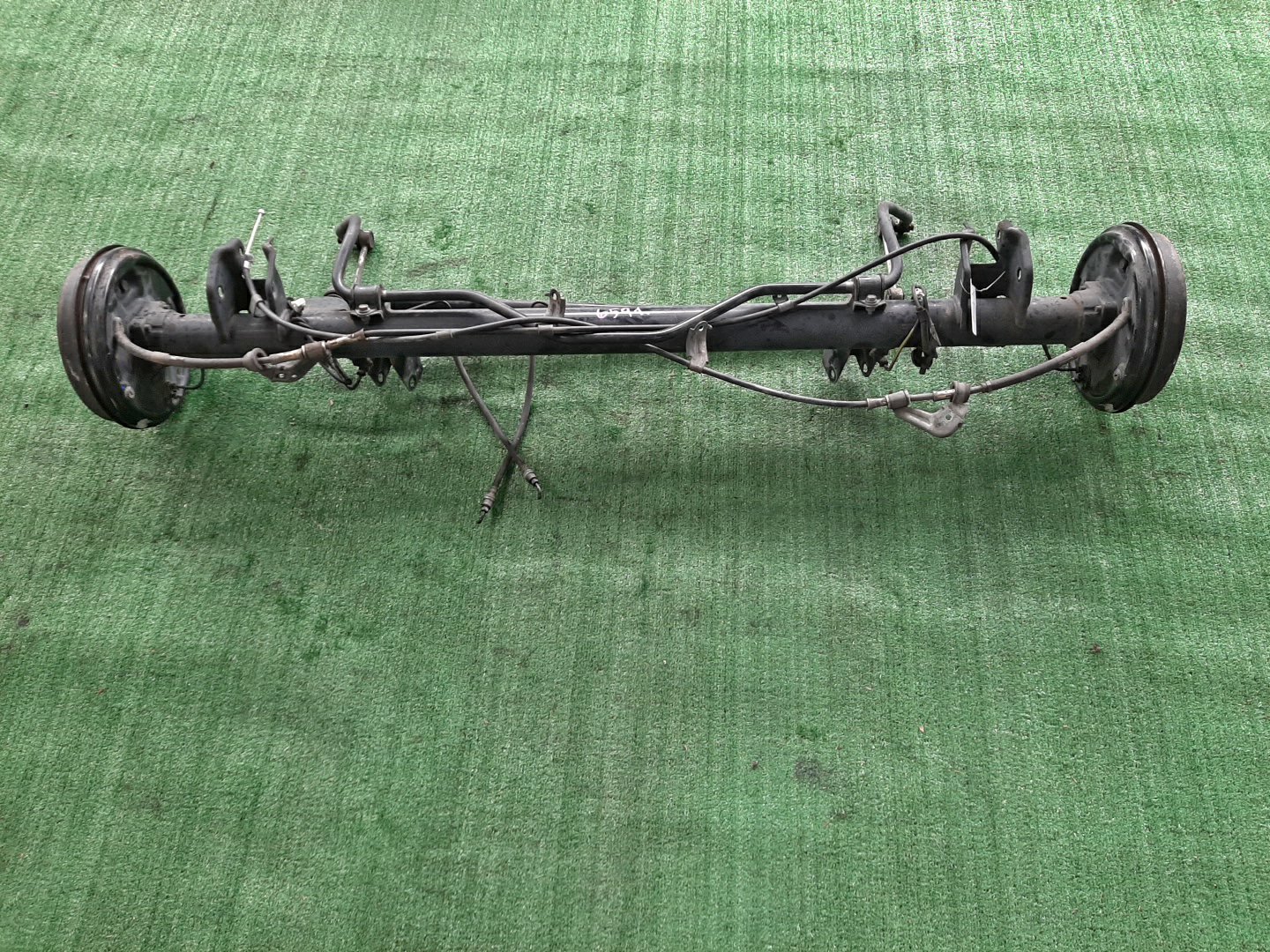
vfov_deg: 53.1
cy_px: 476
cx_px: 635
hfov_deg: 67.3
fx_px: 954
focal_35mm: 26
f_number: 1.7
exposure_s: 1/50
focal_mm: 3.93
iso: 92
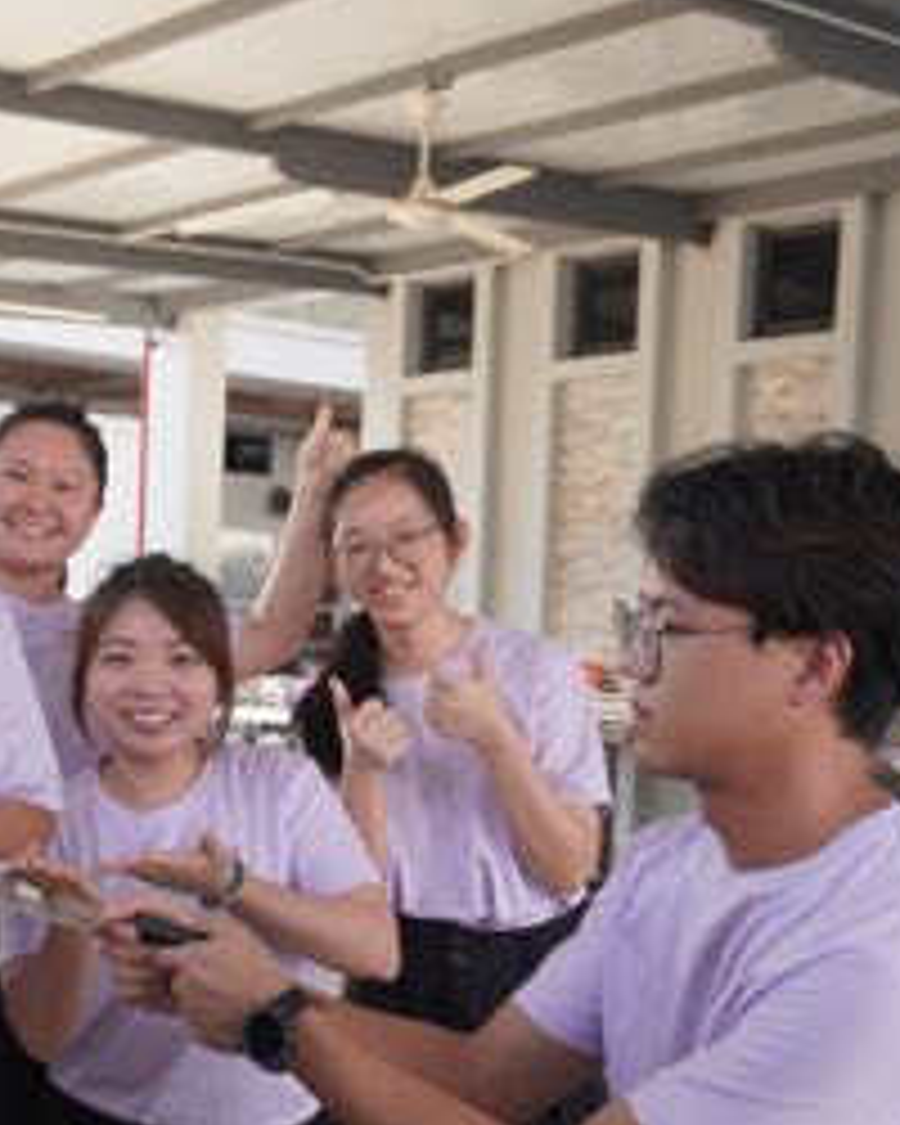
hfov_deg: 27.5
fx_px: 1798
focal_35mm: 54
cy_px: 702
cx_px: 171
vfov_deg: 34.6
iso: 200
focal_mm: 20
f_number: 4
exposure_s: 1/160
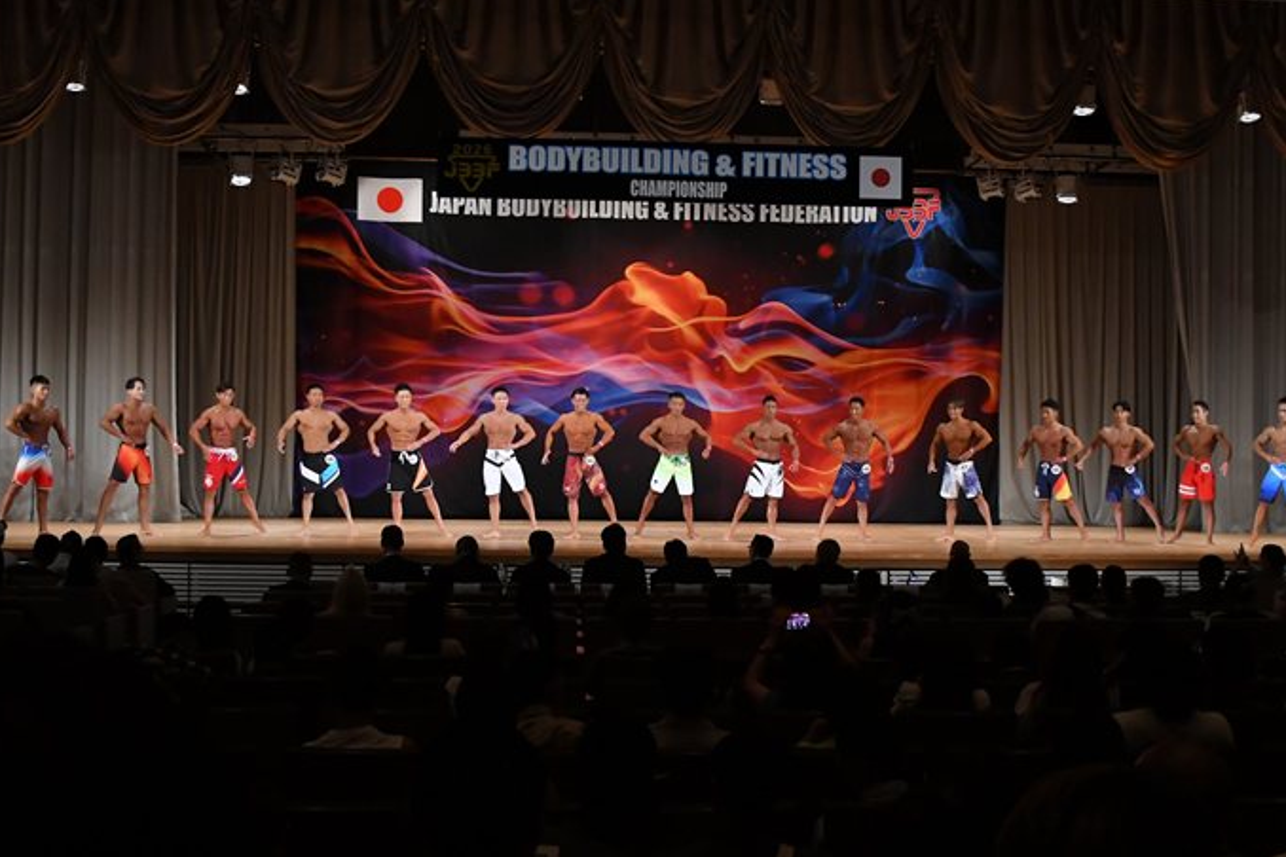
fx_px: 1715
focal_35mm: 48
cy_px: 392
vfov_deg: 28.1
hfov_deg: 41.1
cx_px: 688
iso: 3200
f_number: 5.6
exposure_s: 1/400
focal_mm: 28
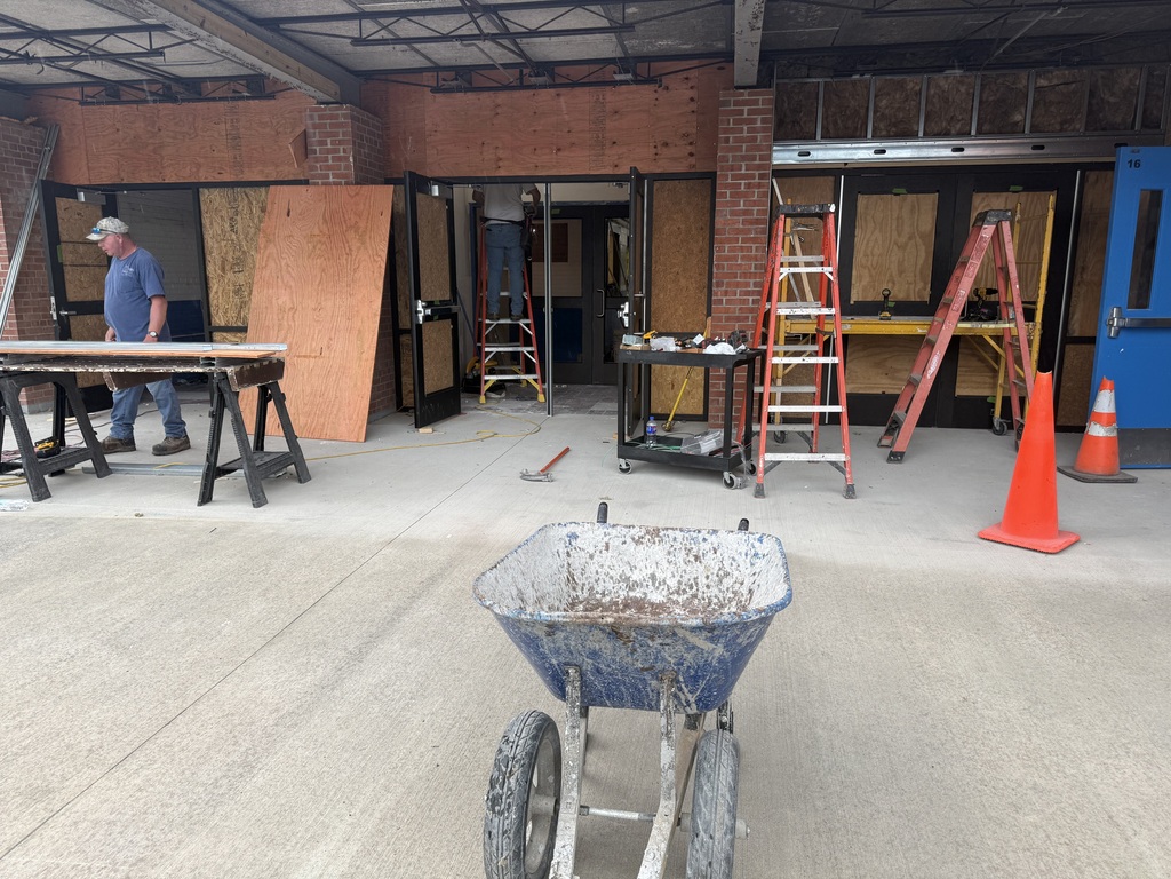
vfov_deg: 56.8
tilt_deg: -10.9
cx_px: 586
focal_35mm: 24
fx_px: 812
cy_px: 440
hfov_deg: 71.6
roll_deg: +0.0
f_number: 1.78
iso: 64
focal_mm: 6.76
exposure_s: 1/233
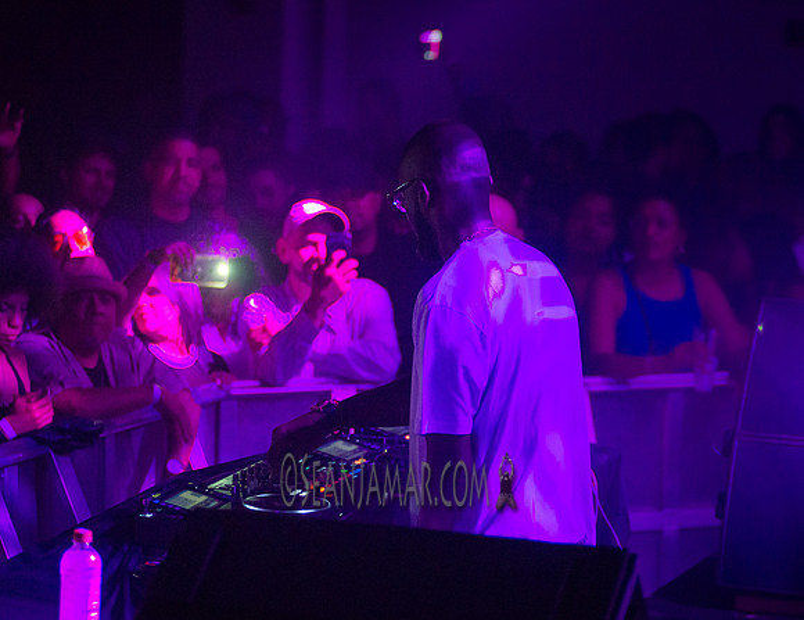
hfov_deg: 15.3
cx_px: 508
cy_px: 309
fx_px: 2994
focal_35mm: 128
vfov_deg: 11.8
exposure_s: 1/640
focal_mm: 105
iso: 5000
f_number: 2.8
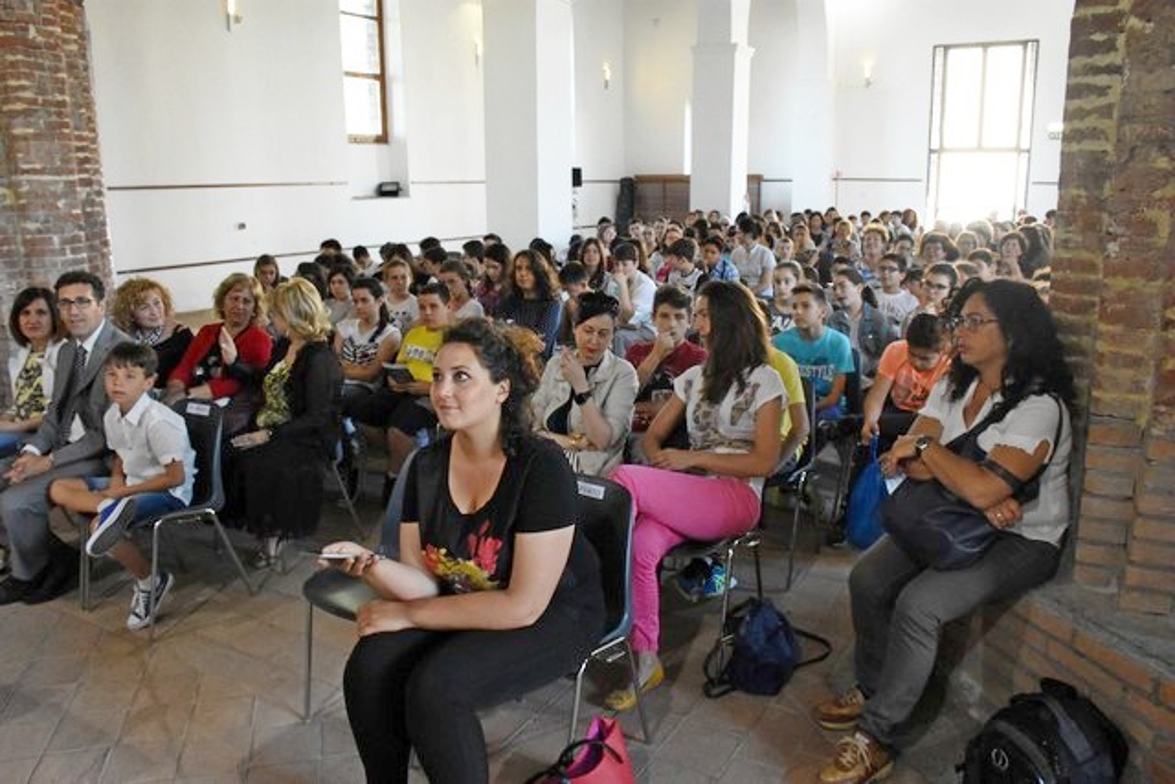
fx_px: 881
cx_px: 588
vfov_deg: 48.0
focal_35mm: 27
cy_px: 392
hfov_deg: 67.4
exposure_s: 1/100
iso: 3200
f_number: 5.6
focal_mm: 18
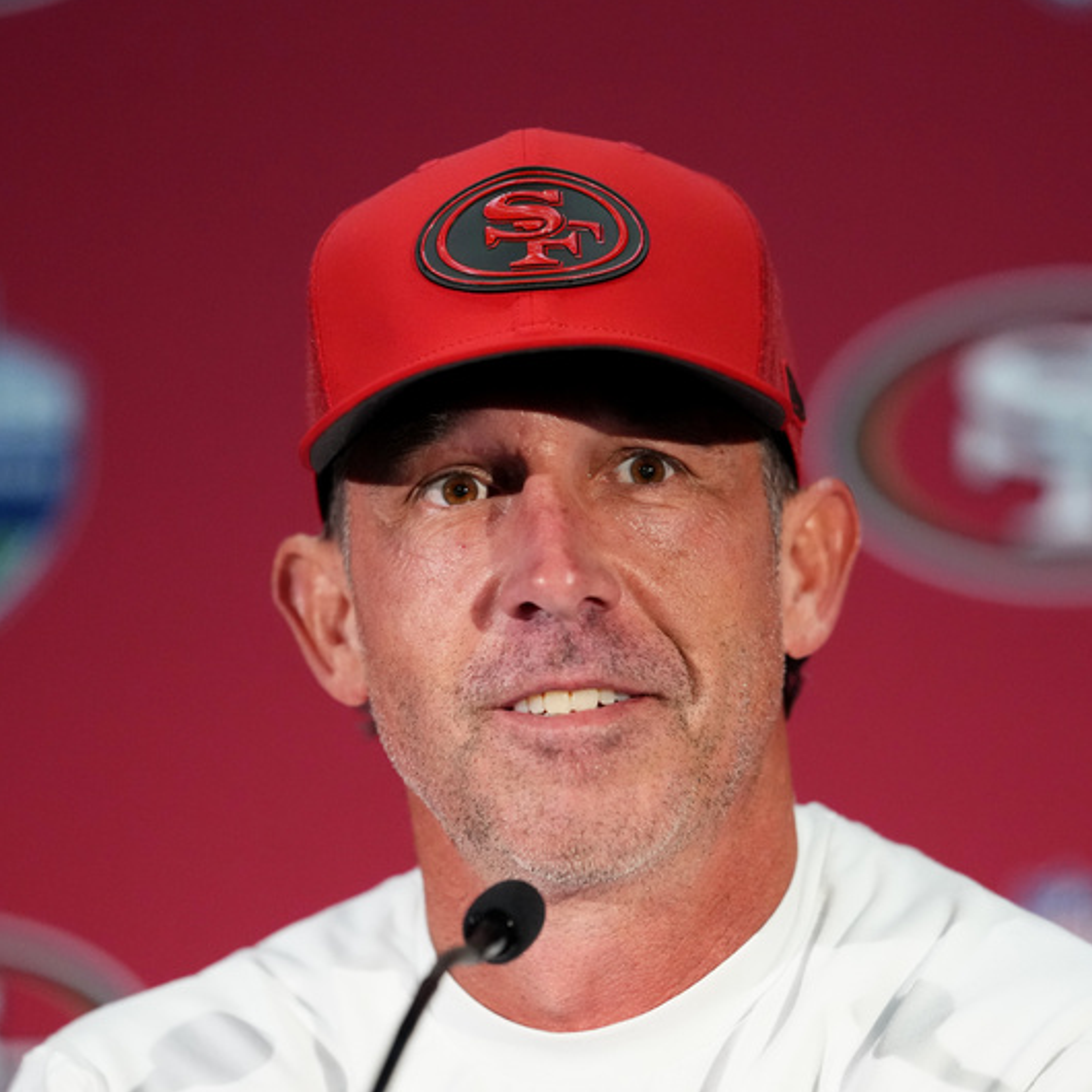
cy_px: 641
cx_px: 668
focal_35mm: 246
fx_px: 8780
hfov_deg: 7.1
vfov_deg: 7.1
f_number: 2
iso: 4000
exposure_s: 1/640
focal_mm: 150
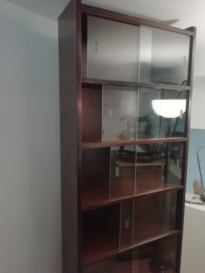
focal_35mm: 26
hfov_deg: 53.1
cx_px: 102
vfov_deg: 67.3
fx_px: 205
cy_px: 136
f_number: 2.2
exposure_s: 1/25
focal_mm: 3.46
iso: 500
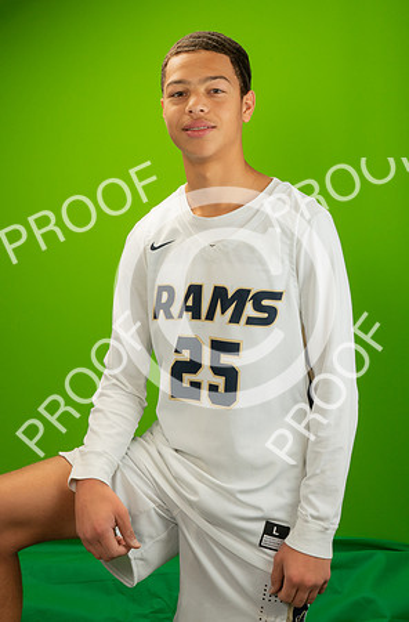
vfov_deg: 33.1
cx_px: 153
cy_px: 270
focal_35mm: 61
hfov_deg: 22.1
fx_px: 1044
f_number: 20
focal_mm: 35
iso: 800
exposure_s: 1/60
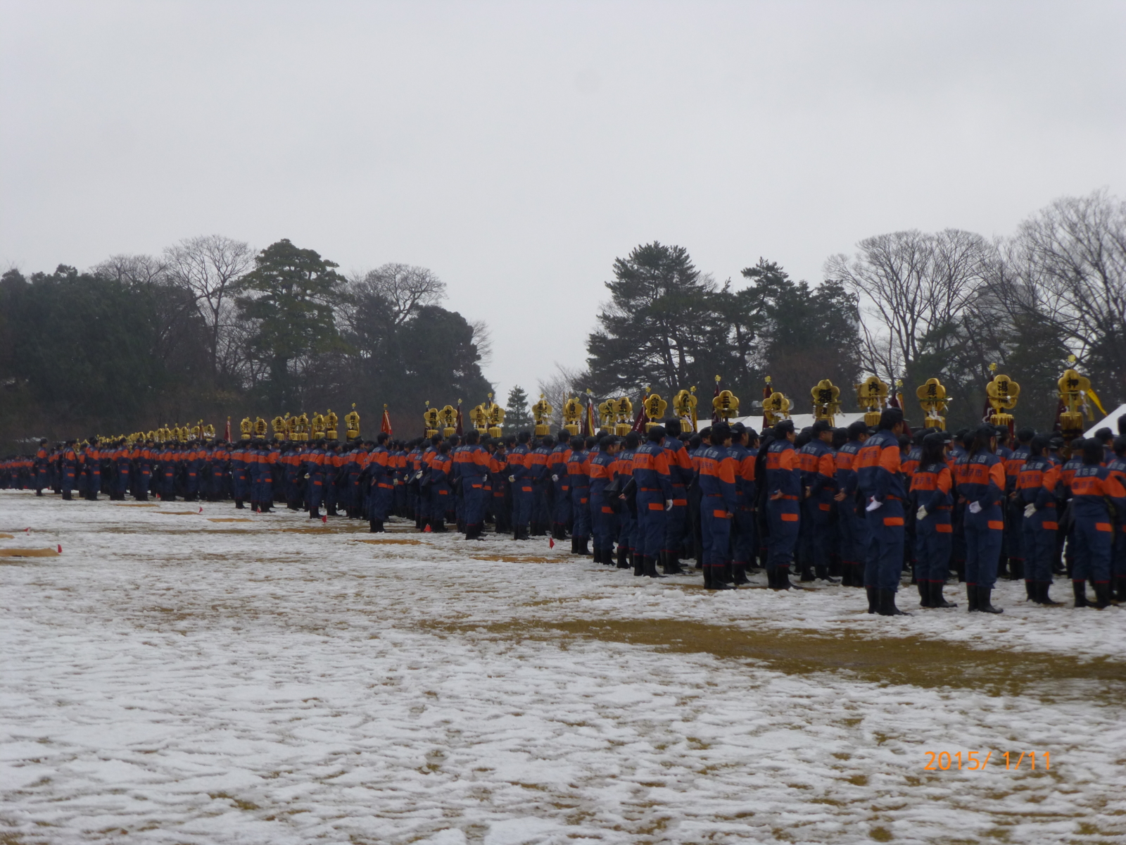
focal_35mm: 70
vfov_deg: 21.0
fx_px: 2277
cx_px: 563
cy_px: 422
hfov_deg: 27.8
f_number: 5
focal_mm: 12.5
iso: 100
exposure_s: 1/100
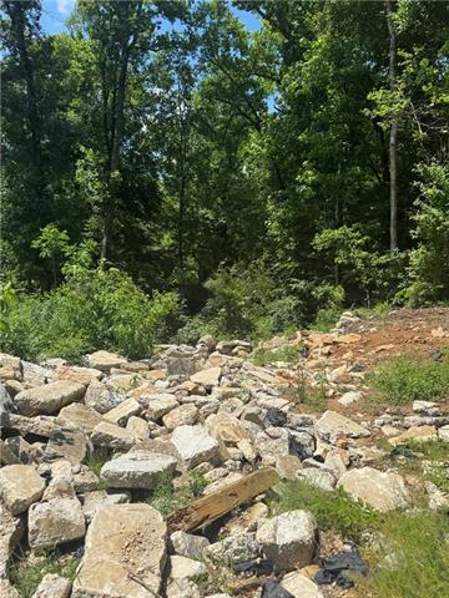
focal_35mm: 24
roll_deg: -0.3
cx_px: 224
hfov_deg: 56.8
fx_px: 415
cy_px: 299
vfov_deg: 71.6
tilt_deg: -7.0
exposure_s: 1/2710
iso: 80
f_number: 1.78
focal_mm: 6.76
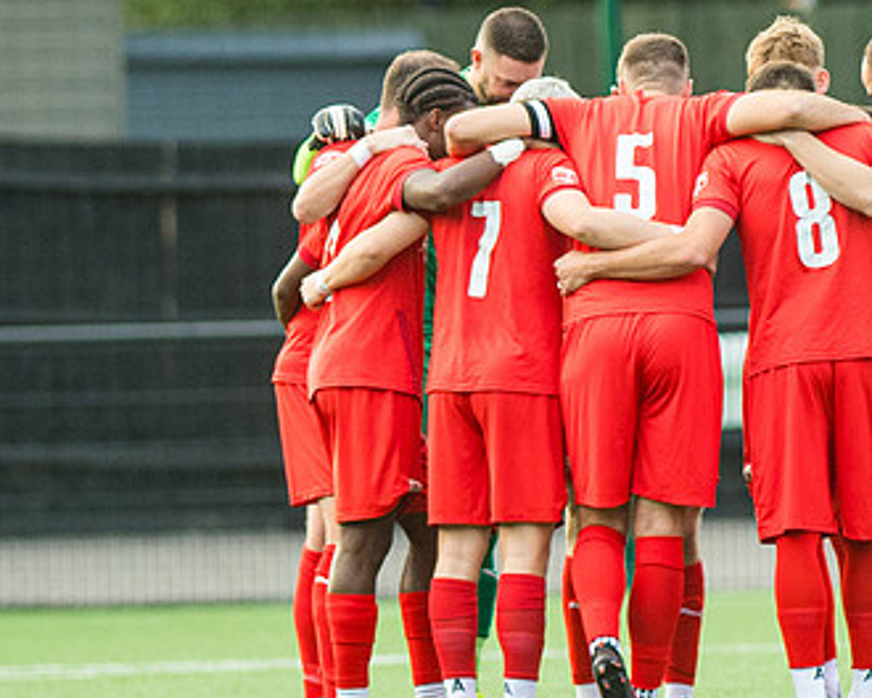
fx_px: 27898
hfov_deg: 1.8
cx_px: 680
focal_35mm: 1081
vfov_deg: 1.4
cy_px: 352
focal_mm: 300
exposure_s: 1/1000
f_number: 2.8
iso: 800
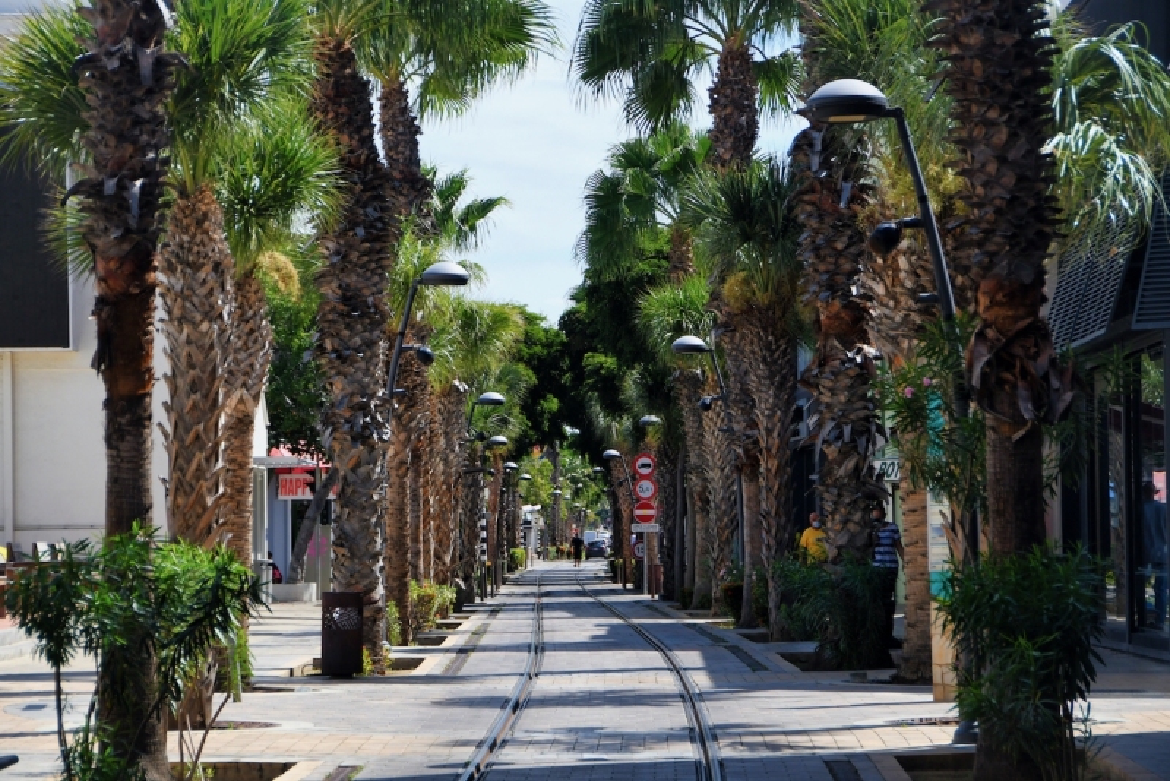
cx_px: 585
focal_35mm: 138
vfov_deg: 9.9
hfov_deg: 14.9
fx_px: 4486
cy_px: 390
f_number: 8
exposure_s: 1/1000
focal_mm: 92
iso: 400
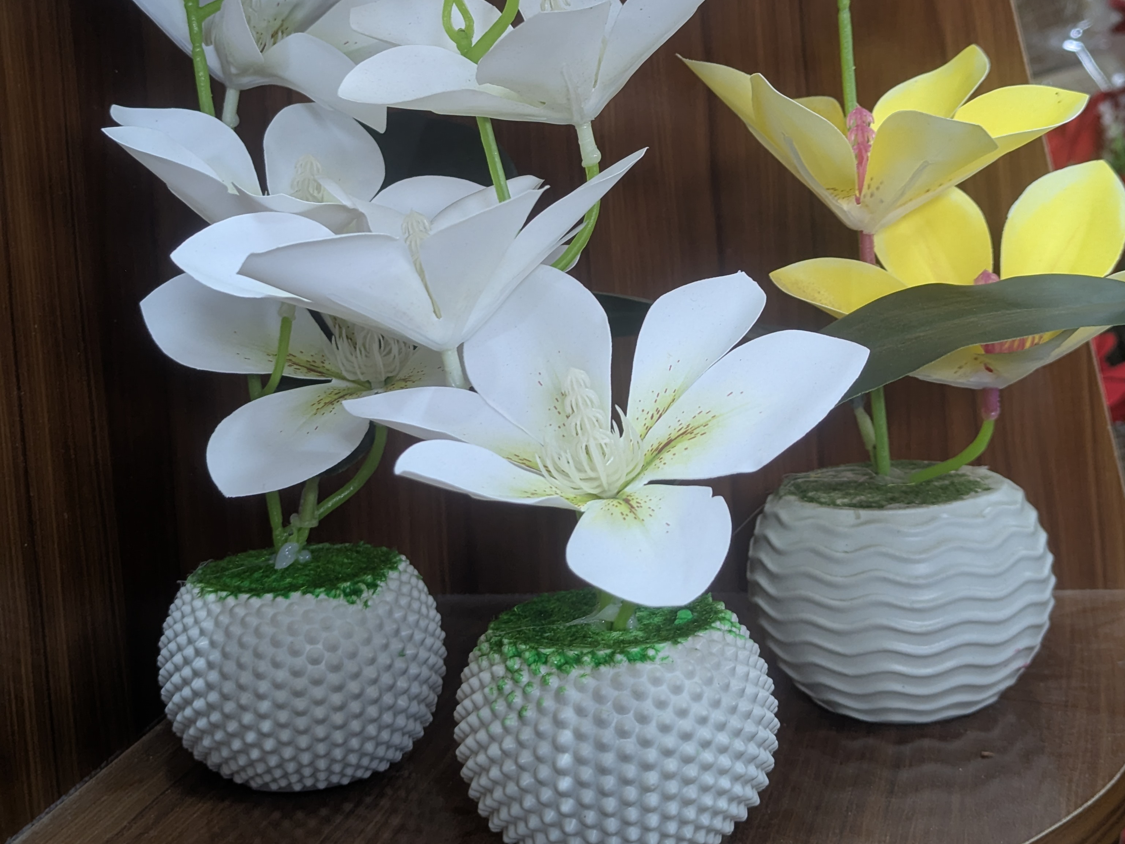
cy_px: 227
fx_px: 2080
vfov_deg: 22.7
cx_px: 563
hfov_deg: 30.3
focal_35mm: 64
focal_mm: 6.81
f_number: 1.85
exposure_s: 1/50
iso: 79
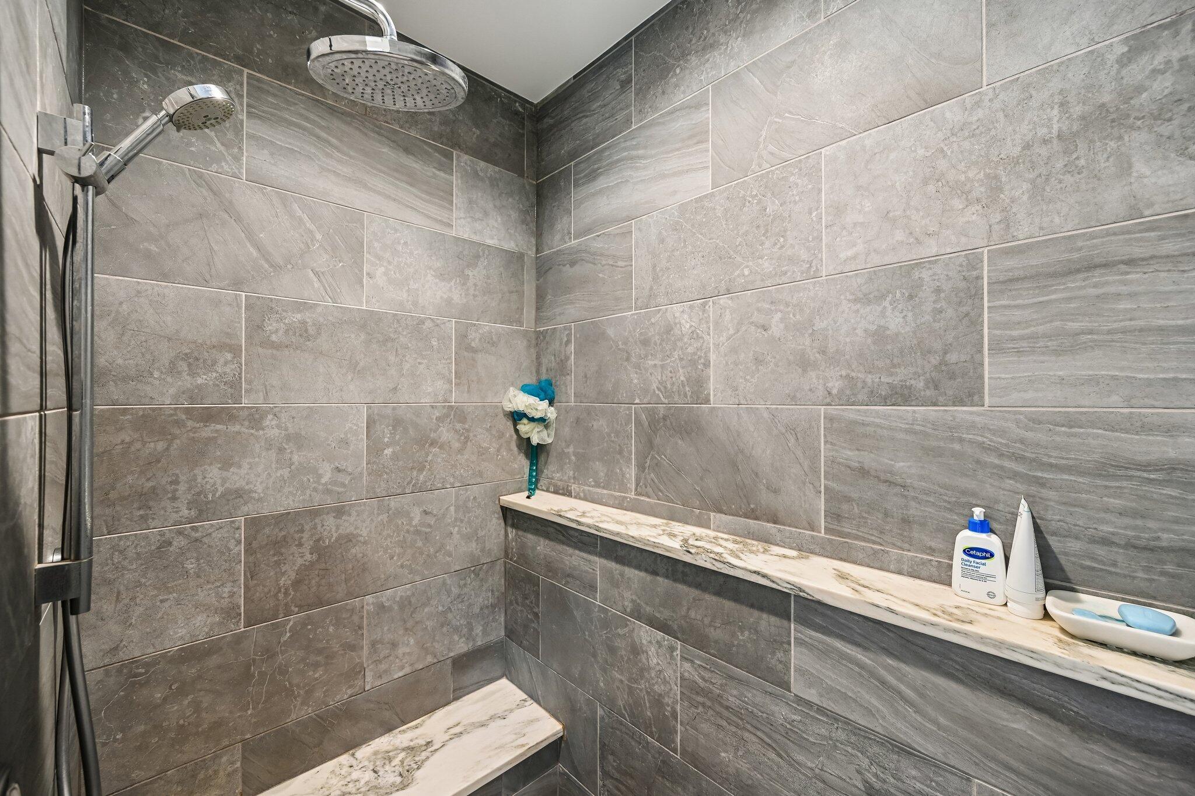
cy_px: 398
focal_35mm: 14
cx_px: 598
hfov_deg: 104.3
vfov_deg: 81.2
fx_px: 465
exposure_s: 1/6
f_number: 4.8
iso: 400
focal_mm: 14
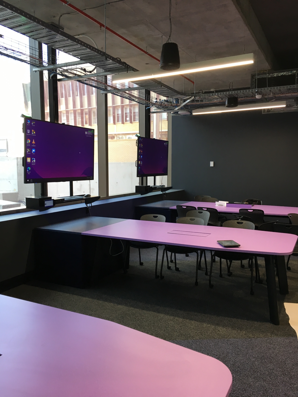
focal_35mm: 29
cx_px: 149
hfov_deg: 48.2
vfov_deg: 61.7
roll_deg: -0.7
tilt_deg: -5.1
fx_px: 333
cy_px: 198
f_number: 2.2
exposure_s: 1/33
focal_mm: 4.15
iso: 50
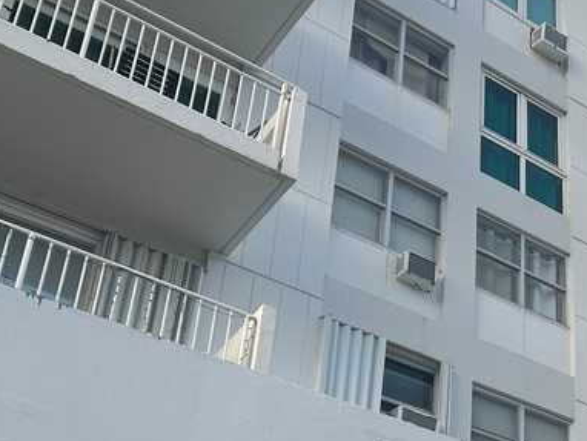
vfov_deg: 20.9
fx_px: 1154
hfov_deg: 25.8
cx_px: 687
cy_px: 436
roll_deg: +5.4
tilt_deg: +27.2
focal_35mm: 68
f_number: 1.5
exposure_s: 1/2008
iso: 50
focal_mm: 5.7
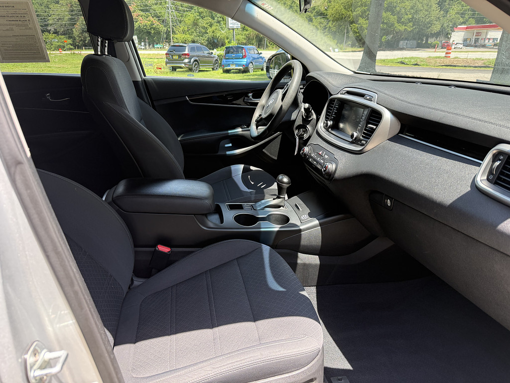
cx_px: 255
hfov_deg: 71.6
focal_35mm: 24
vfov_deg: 56.8
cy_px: 192
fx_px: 354
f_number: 1.78
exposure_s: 1/440
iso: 100
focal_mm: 6.76
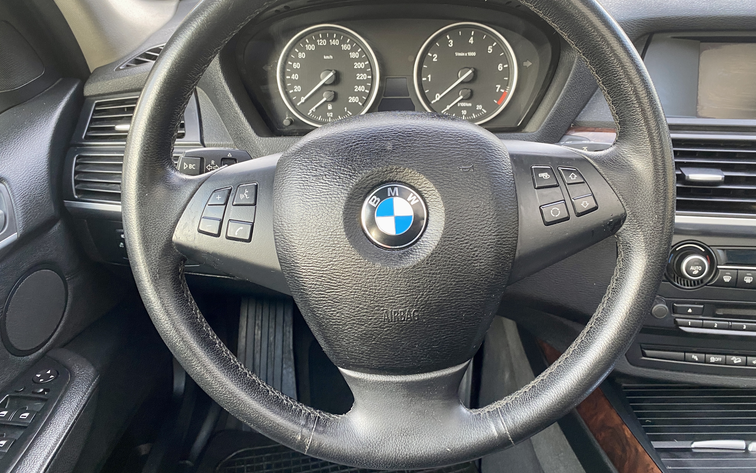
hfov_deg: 66.5
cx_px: 379
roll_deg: +0.1
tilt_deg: -28.8
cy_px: 202
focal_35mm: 28
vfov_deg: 44.4
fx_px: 577
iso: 125
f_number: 1.8
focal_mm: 4.25
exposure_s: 1/63
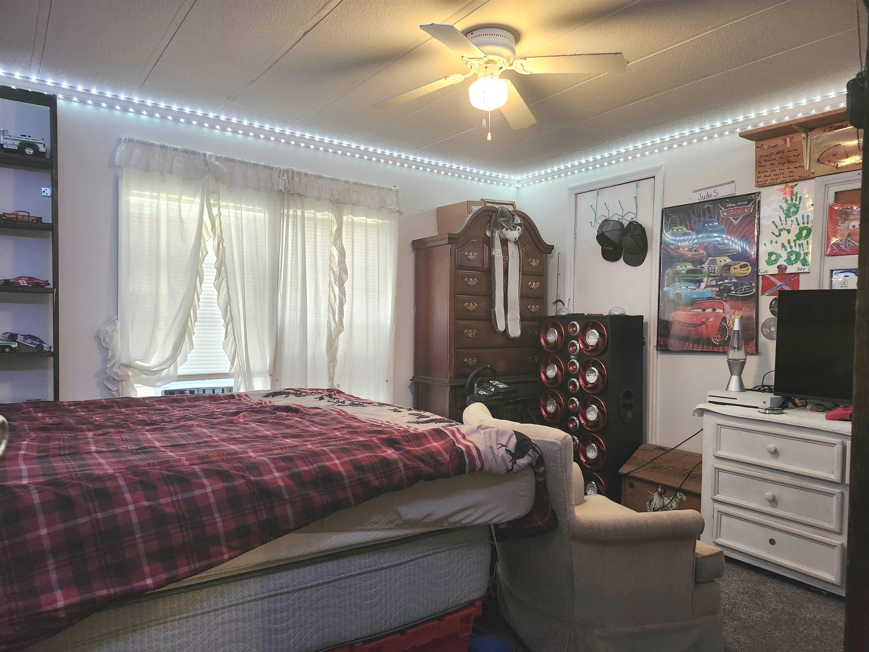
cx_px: 434
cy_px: 326
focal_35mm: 23
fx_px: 577
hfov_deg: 73.9
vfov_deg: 58.9
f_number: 1.8
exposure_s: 1/120
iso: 800
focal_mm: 5.54
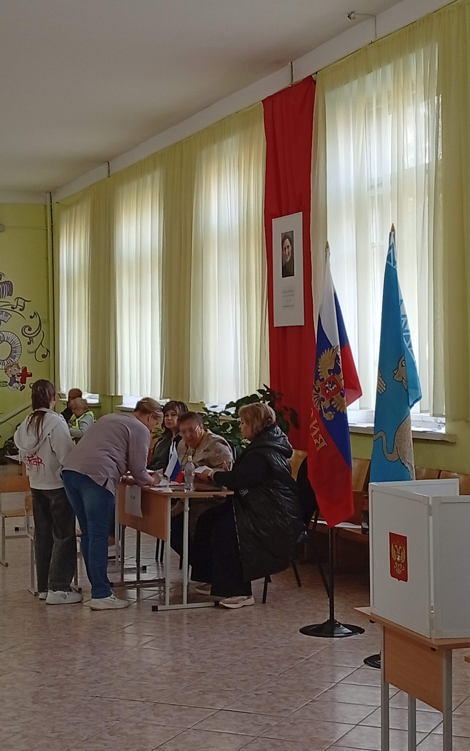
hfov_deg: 19.7
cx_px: 239
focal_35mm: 66
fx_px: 1352
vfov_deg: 31.0
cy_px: 323
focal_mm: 3.98
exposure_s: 1/50
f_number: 1.8
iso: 174
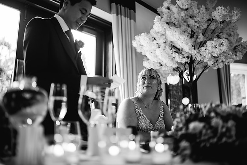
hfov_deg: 54.4
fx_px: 240
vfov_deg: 37.9
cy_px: 82
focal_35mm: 35
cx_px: 124
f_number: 1.4
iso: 200
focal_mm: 35
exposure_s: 1/250
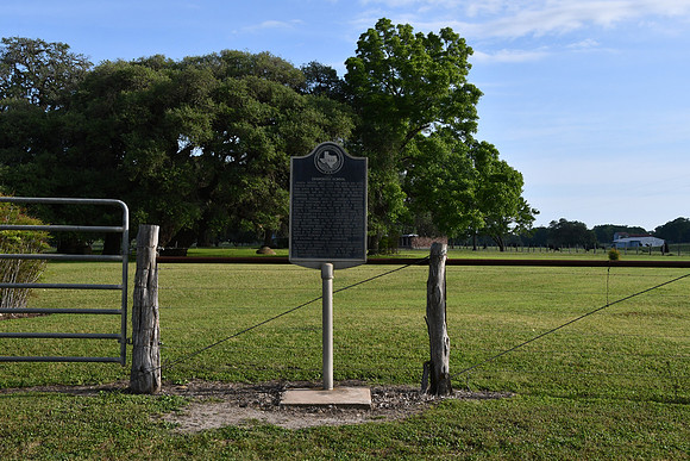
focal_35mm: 45
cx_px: 345
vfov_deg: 29.9
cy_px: 230
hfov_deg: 43.6
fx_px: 863
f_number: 14
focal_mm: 30
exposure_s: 1/800
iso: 800
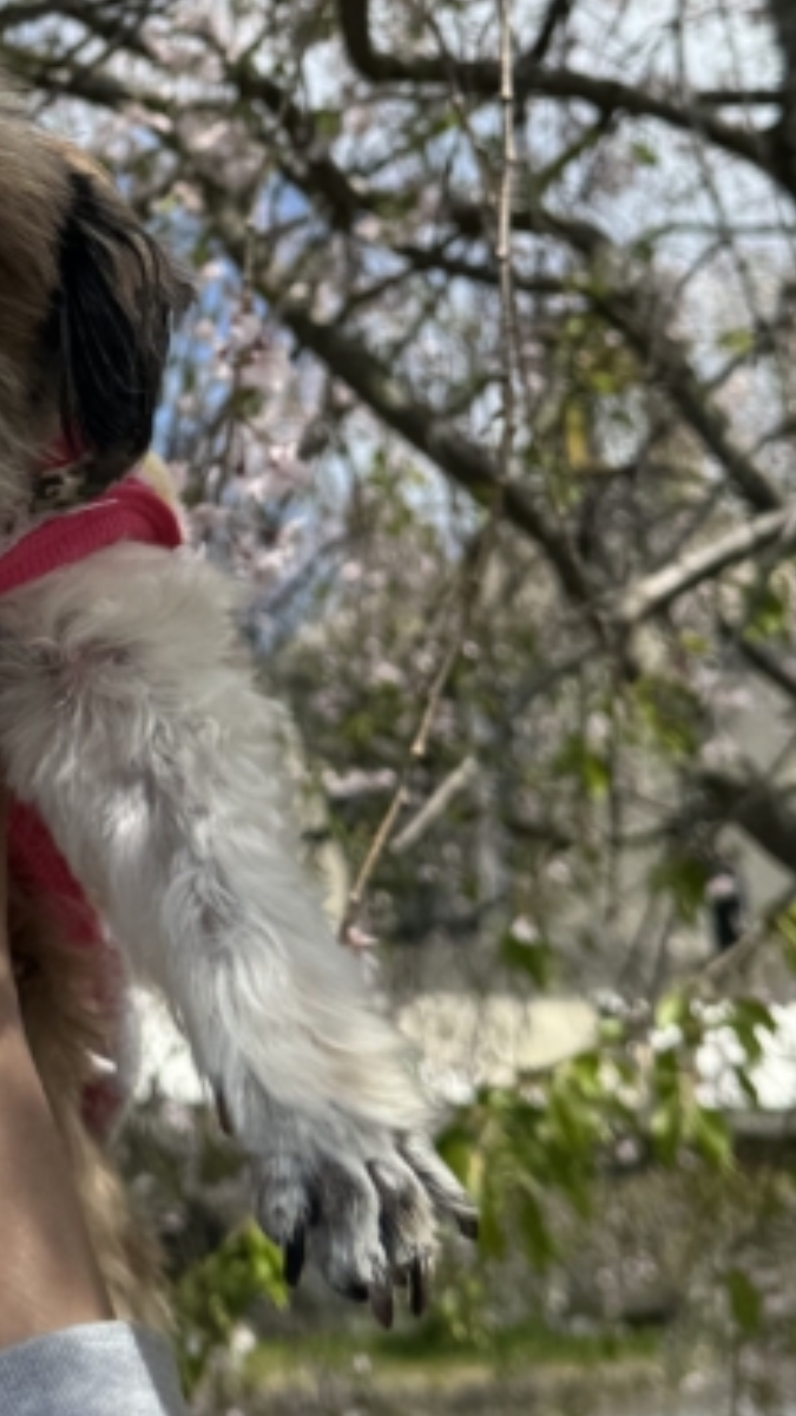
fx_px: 2514
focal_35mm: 67
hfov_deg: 17.3
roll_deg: +0.0
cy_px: 212
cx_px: -96
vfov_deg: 30.4
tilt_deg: +21.3
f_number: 1.78
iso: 80
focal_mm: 6.76
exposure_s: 1/4310
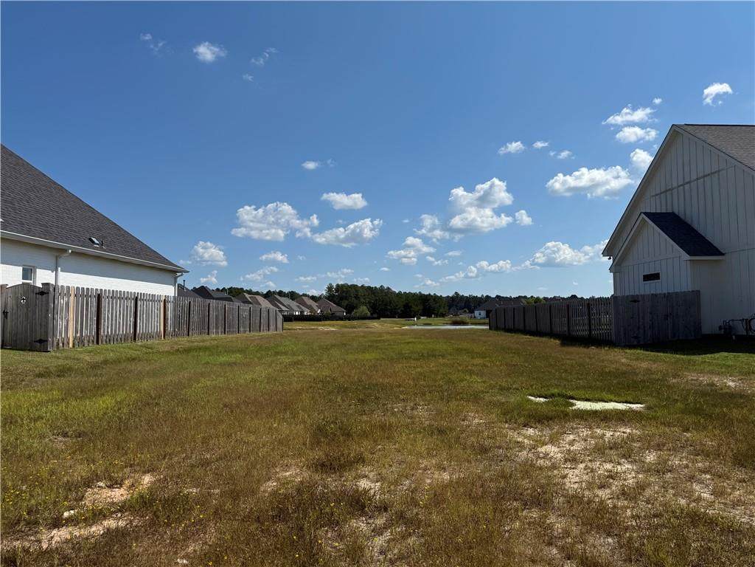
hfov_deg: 71.6
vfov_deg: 56.8
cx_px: 378
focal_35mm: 24
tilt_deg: +3.3
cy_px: 284
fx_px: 523
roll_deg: +0.5
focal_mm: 6.76
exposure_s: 1/9091
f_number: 1.78
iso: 80
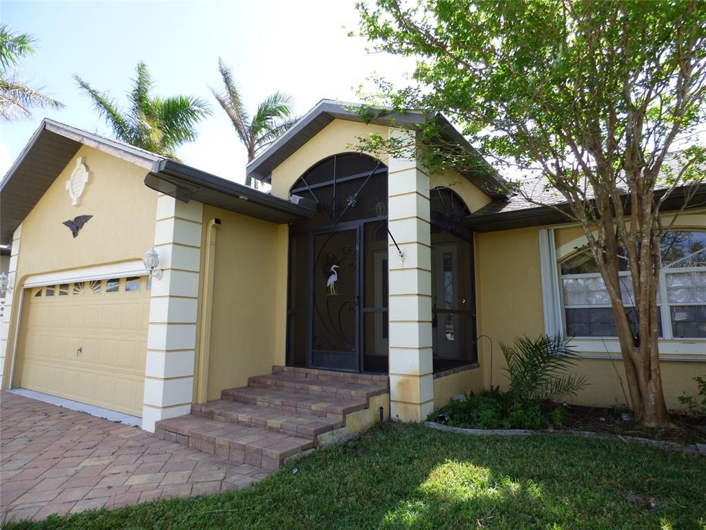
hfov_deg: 81.7
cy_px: 265
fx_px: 408
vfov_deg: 66.0
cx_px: 353
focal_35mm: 20
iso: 100
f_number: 2.8
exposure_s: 1/500
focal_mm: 3.58
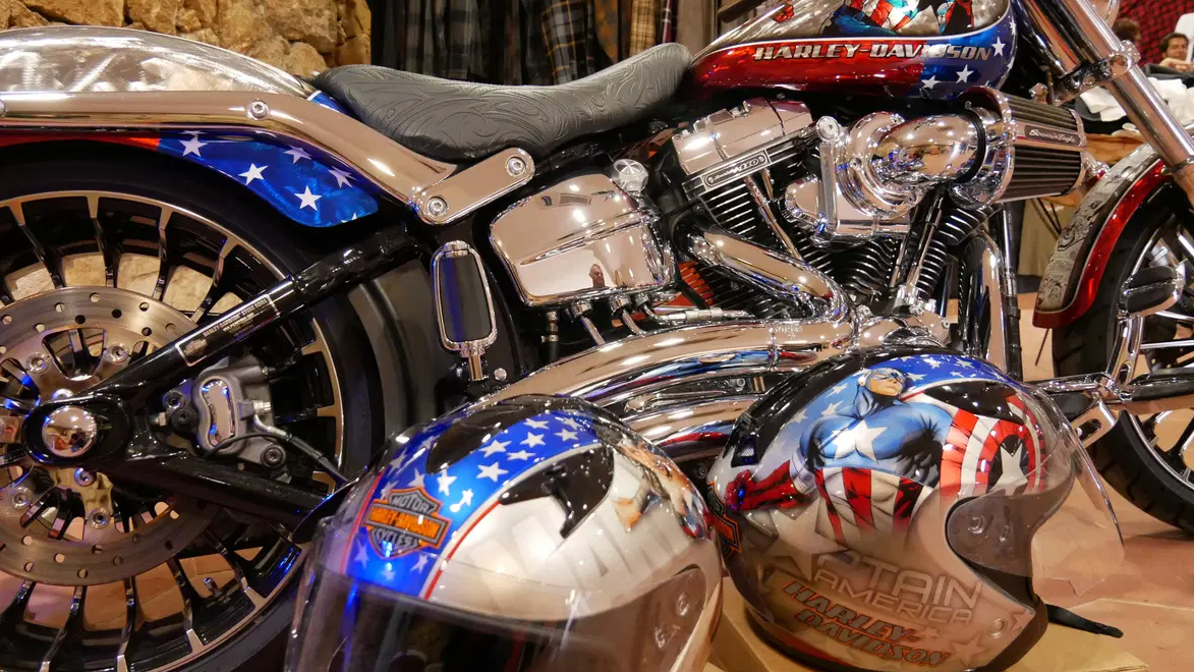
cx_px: 593
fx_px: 918
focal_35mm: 29
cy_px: 344
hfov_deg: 66.1
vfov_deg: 40.2
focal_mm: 13
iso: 3200
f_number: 3.5
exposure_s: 1/60
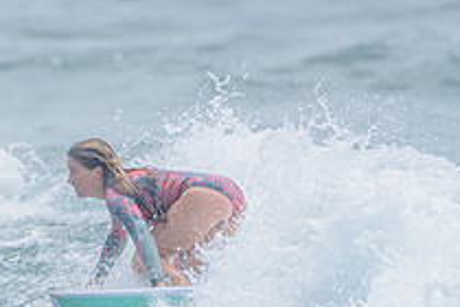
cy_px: 320
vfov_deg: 0.8
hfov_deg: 1.2
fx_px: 21631
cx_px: 60
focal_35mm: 1693
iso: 200
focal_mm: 500
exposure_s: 1/2000
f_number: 5.6
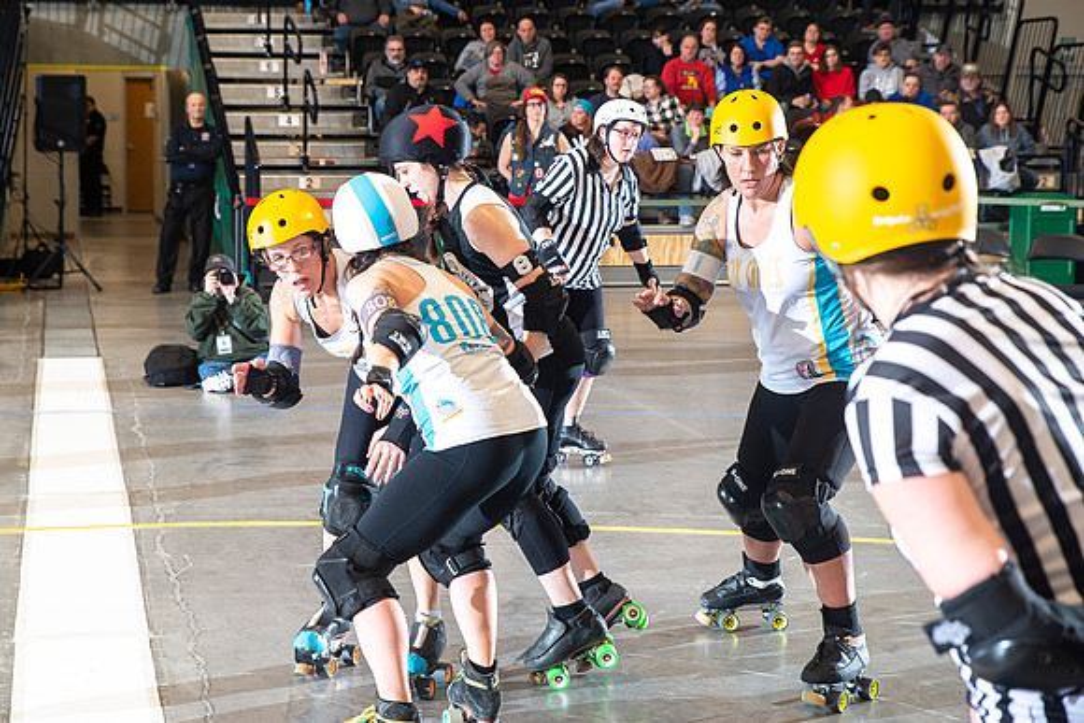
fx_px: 2090
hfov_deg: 29.0
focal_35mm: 69
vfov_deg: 19.6
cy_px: 290
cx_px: 436
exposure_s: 1/160
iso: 500
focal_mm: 58
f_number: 5.6
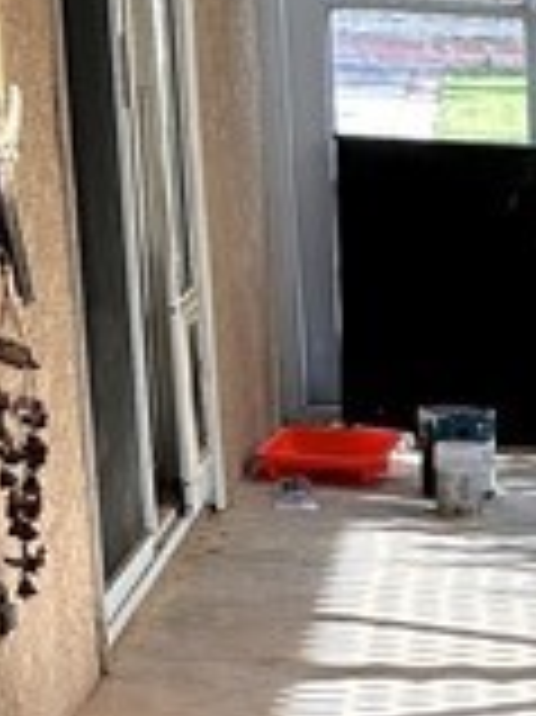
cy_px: 937
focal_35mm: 155
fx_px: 3204
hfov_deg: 8.5
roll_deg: -4.9
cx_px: 1387
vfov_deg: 12.4
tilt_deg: -19.1
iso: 80
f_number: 1.78
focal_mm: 6.86
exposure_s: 1/120
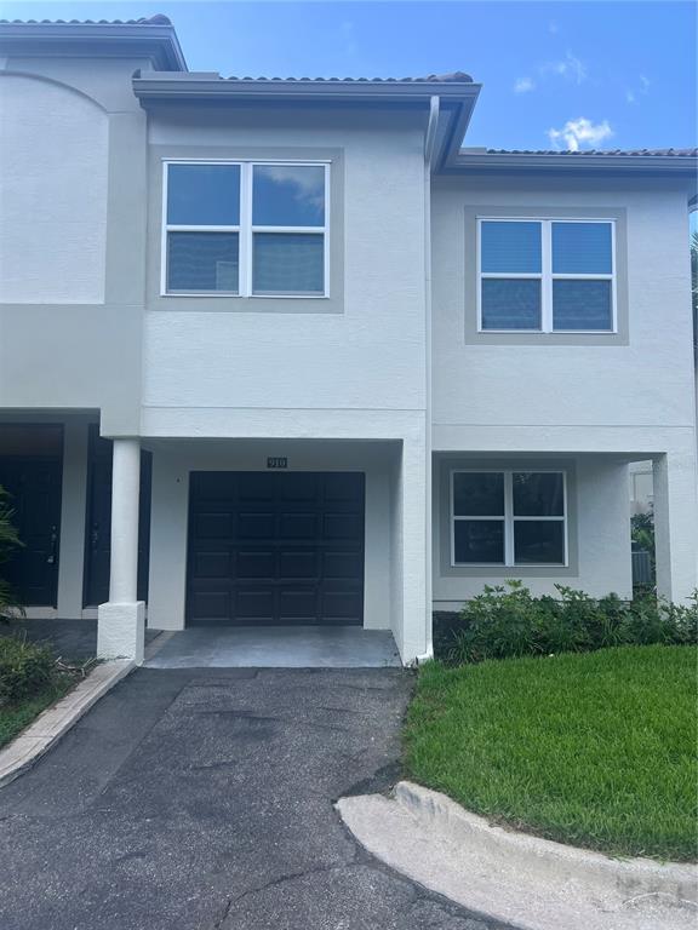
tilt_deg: +6.9
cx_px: 349
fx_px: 699
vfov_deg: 67.3
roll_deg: +0.3
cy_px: 465
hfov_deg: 53.1
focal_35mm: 26
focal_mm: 5.7
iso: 50
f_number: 1.5
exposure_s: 1/873
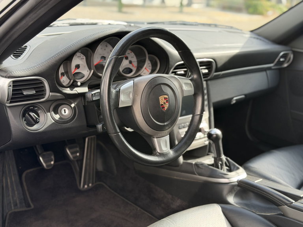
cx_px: 152
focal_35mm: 48
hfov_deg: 39.7
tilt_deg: -19.0
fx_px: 420
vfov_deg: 30.3
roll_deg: -3.8
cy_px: 114
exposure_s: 1/177
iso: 64
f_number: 1.78
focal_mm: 6.76
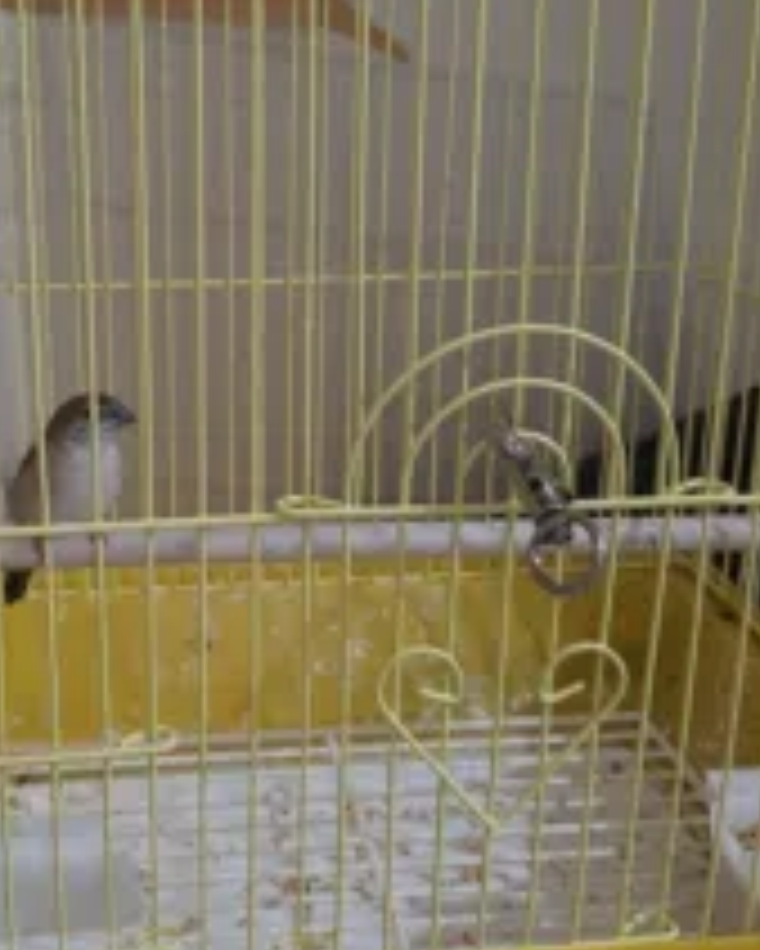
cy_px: 387
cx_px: 184
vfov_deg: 37.2
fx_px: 1405
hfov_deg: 29.8
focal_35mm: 50
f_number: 1.7
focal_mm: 3.93
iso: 400
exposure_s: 1/20
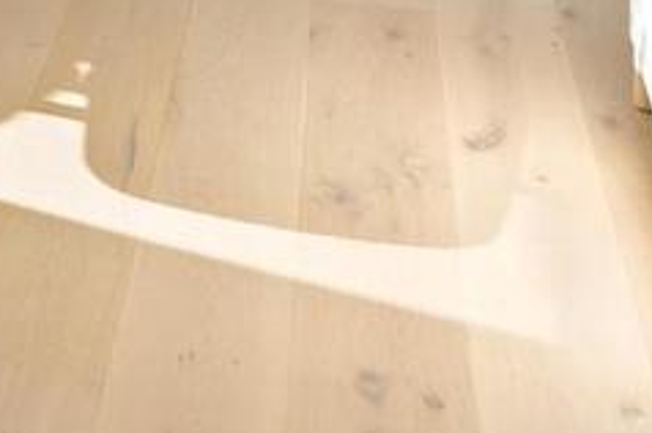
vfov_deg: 10.6
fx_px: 1863
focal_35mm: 103
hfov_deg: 18.1
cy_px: -732
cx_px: -260
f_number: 8
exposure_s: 1/13
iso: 320
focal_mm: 17
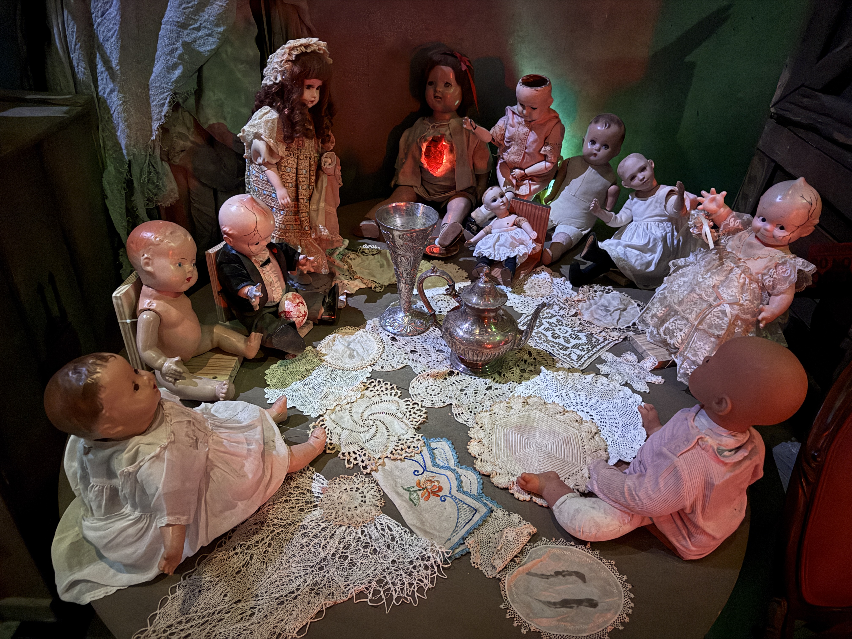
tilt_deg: -34.8
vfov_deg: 56.8
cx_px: 426
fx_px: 591
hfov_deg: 71.6
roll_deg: -4.4
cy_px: 320
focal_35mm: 24
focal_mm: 6.76
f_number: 1.78
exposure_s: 1/15
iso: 5000
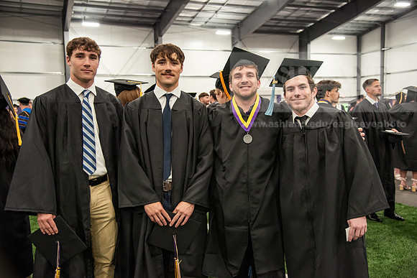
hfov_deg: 50.7
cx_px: 208
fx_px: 440
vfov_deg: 35.1
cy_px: 139
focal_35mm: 38
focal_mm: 38
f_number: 4
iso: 2000
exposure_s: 1/125
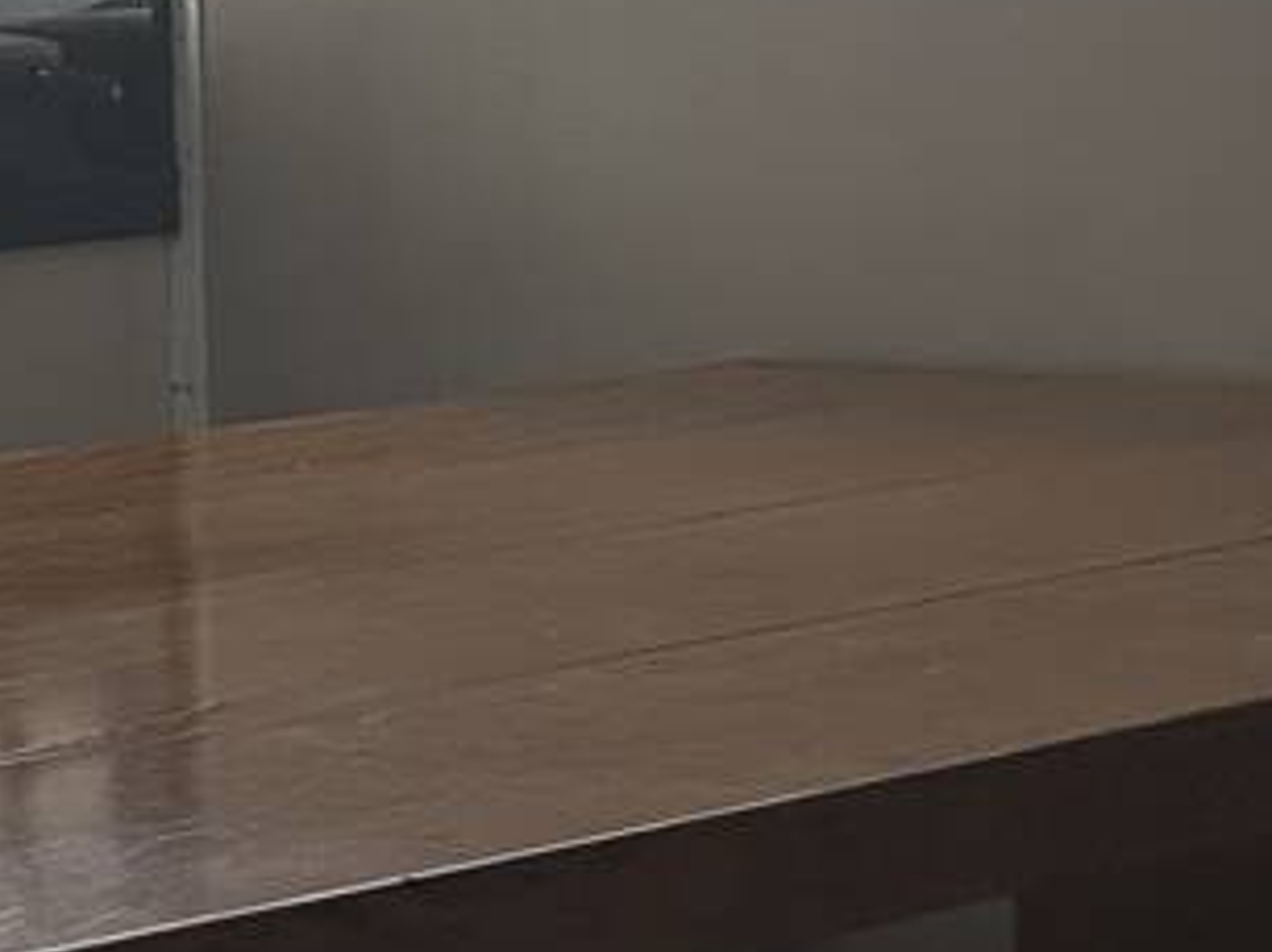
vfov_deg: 13.1
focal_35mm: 113
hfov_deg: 13.9
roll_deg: +2.3
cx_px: -1505
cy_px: 258
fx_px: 4149
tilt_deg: -3.8
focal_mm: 6.86
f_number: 1.78
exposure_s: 1/103
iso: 250
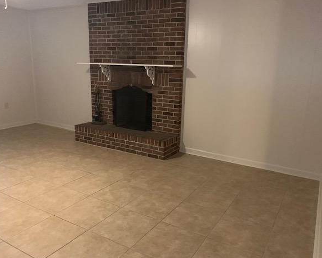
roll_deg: -1.7
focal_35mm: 28
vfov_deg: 51.5
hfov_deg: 62.1
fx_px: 267
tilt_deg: -13.7
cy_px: 128
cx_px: 172
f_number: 1.8
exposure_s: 1/24
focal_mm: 4.25
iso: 640
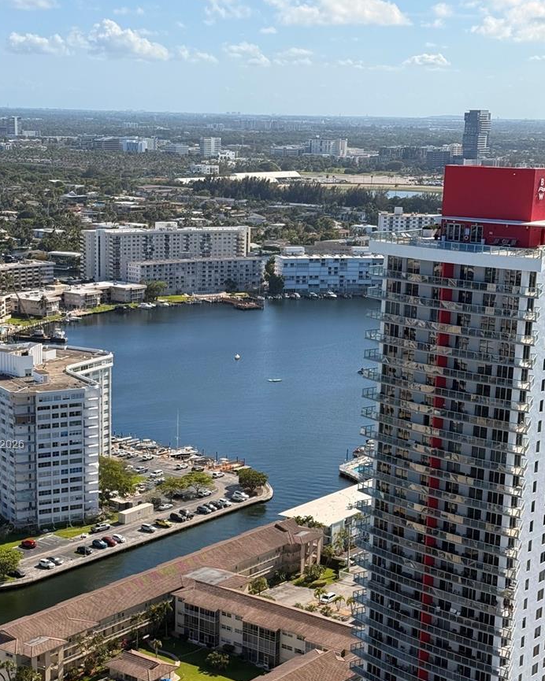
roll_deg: -1.6
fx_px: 1311
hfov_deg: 23.5
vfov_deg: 29.0
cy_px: 446
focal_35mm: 65
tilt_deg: -14.3
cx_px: 233
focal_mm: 6.76
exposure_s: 1/5587
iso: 100
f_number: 1.78
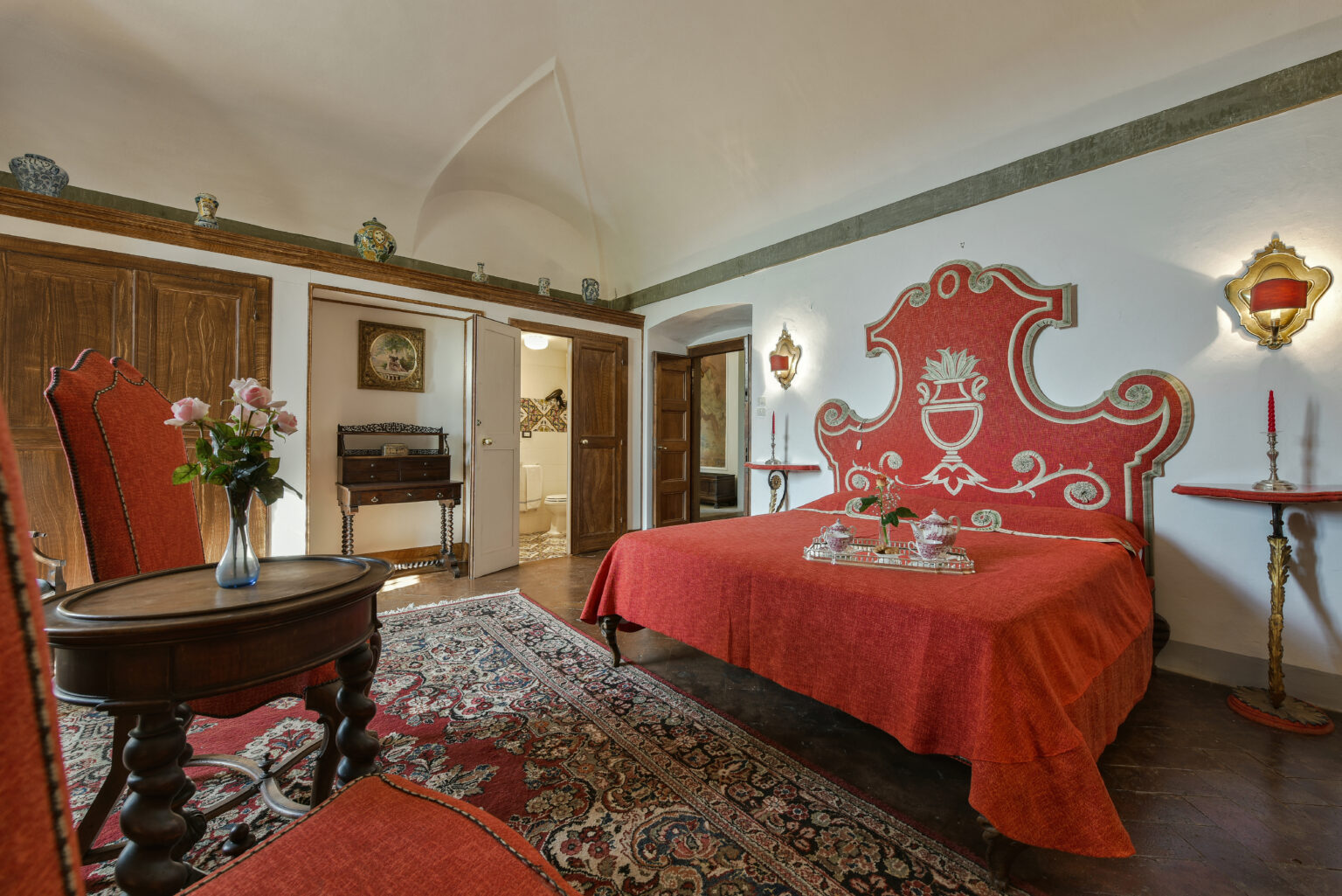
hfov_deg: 104.2
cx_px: 671
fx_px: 522
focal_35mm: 14
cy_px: 448
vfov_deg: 81.2
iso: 100
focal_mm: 14
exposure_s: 1
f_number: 8
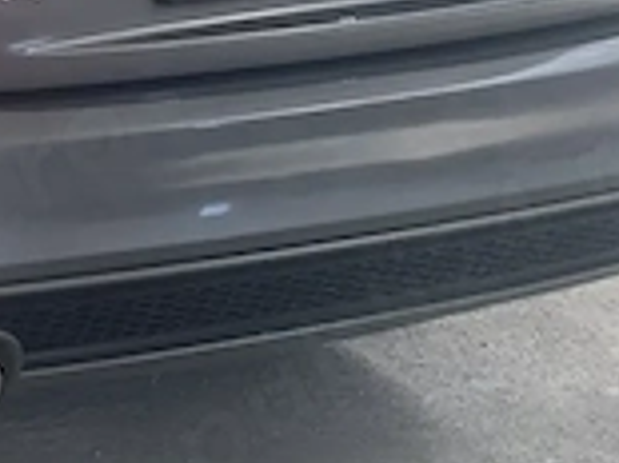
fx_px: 3591
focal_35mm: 201
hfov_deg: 9.5
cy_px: -275
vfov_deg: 7.2
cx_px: -411
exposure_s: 1/122
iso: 32
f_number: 2
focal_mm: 6
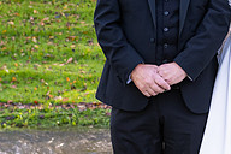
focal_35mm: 211
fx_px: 1354
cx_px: 225
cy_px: -37
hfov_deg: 9.7
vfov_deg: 6.5
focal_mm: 70
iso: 500
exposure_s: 1/160
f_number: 6.3
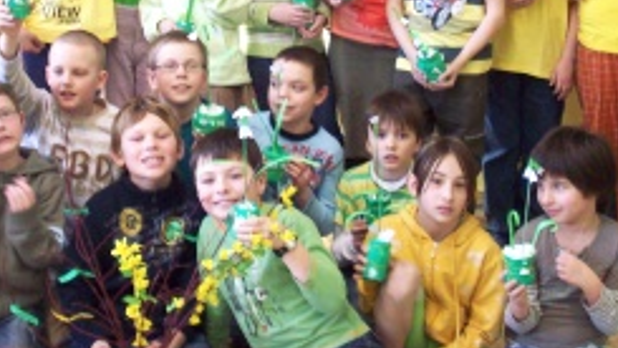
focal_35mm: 74
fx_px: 1213
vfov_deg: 16.1
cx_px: 240
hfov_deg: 28.5
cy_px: 30
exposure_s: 1/20.5
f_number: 2.8
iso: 160
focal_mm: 6.2
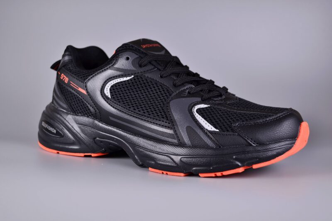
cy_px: 110
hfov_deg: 45.0
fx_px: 401
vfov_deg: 30.8
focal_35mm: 44
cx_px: 166
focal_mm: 29
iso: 100
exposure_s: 1/80
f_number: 4.5
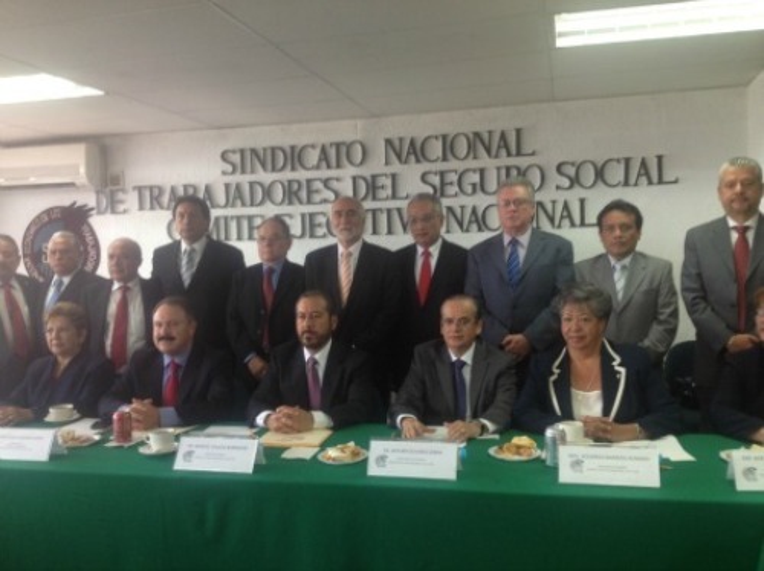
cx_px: 382
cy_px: 286
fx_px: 772
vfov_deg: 40.6
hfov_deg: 52.7
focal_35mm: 35
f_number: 2.4
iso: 64
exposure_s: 1/20
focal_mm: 4.28
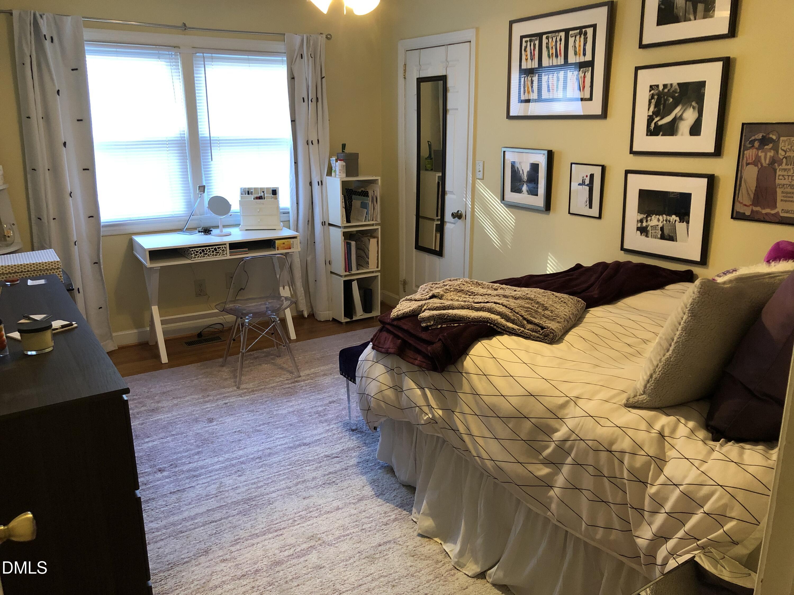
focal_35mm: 28
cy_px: 298
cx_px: 397
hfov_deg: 63.4
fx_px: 642
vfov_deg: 49.7
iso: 80
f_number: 1.8
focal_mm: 3.99
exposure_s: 1/15
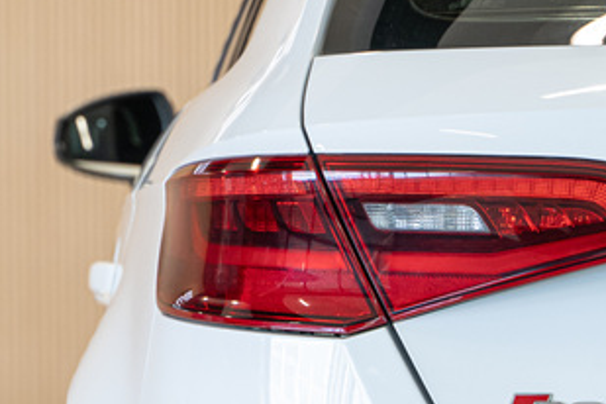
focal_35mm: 248
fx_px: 4174
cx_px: 391
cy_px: 420
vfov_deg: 5.5
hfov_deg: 8.3
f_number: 4
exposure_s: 1/125
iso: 800
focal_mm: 75
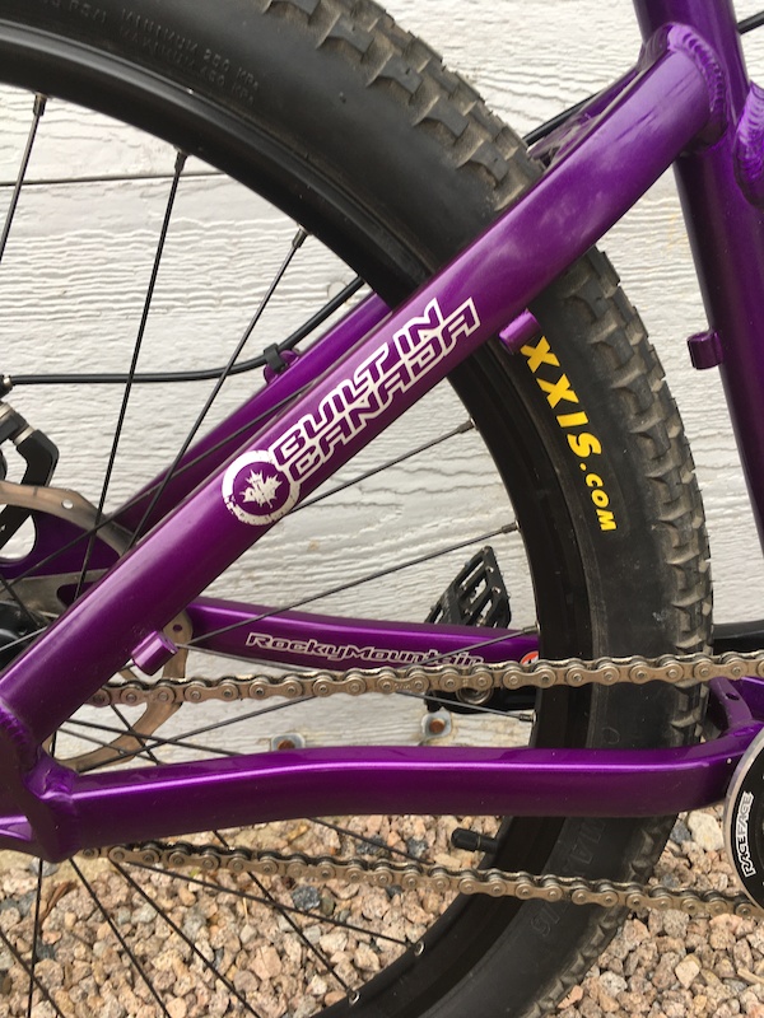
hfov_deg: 48.2
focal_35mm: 29
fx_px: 853
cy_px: 509
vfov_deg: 61.7
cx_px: 382
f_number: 2.2
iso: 25
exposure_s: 1/60
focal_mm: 4.15
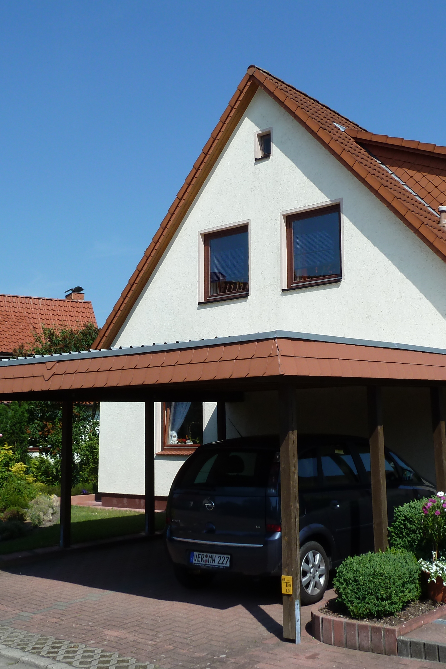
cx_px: 260
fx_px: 762
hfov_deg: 32.6
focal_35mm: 41
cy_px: 332
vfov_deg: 47.4
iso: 80
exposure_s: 1/640
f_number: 4.5
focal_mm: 4.7
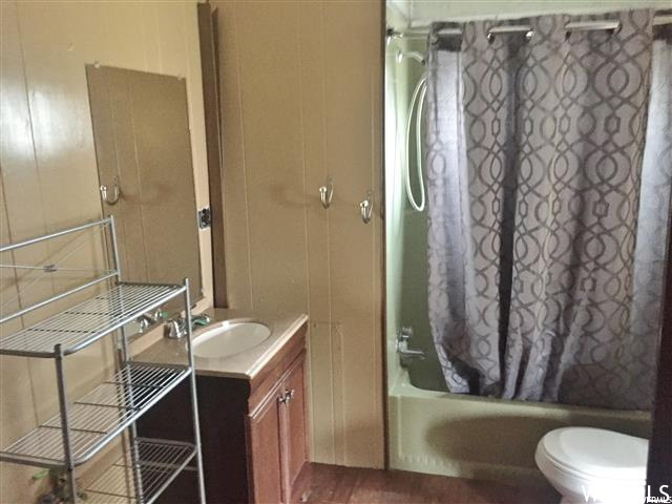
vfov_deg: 48.2
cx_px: 336
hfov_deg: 61.7
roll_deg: +1.2
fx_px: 563
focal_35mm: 29
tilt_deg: -11.6
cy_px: 252
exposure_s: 1/15
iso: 320
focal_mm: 4.15
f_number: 2.2
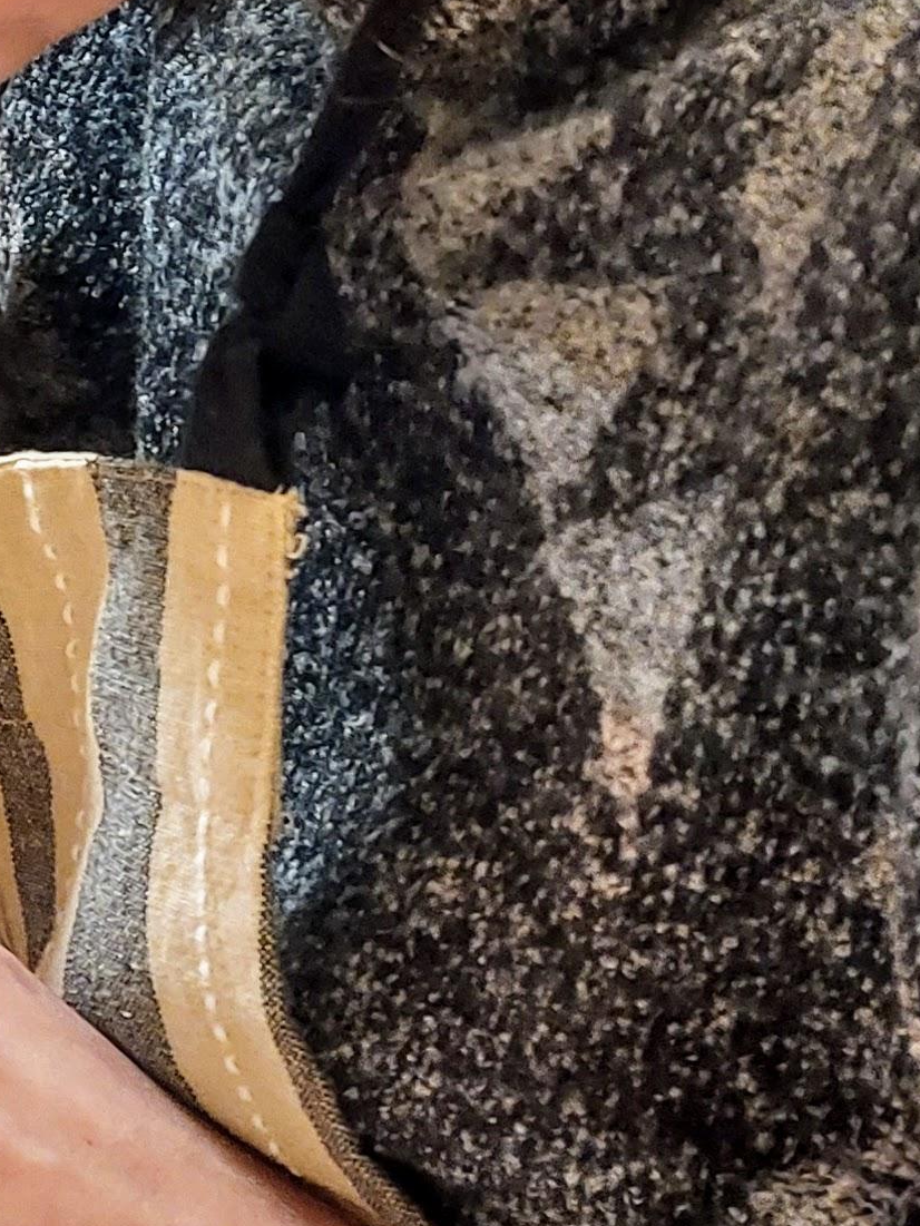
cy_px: 569
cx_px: -933
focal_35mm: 105
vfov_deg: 18.7
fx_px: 3720
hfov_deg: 12.4
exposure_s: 1/33
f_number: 1.8
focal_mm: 5.23
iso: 400
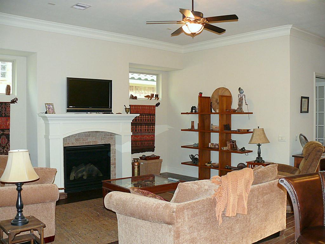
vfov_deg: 40.7
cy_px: 122
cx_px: 162
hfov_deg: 52.6
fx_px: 329
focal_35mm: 35
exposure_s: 1/30
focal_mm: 7.4
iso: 250
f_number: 2.8
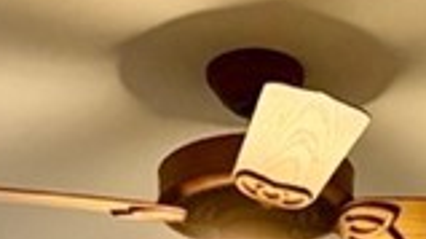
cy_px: 862
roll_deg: +0.9
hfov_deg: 11.8
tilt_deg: +4.0
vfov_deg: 5.9
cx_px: 265
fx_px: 2065
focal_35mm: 183
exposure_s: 1/60
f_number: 1.6
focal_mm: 5.96
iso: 250
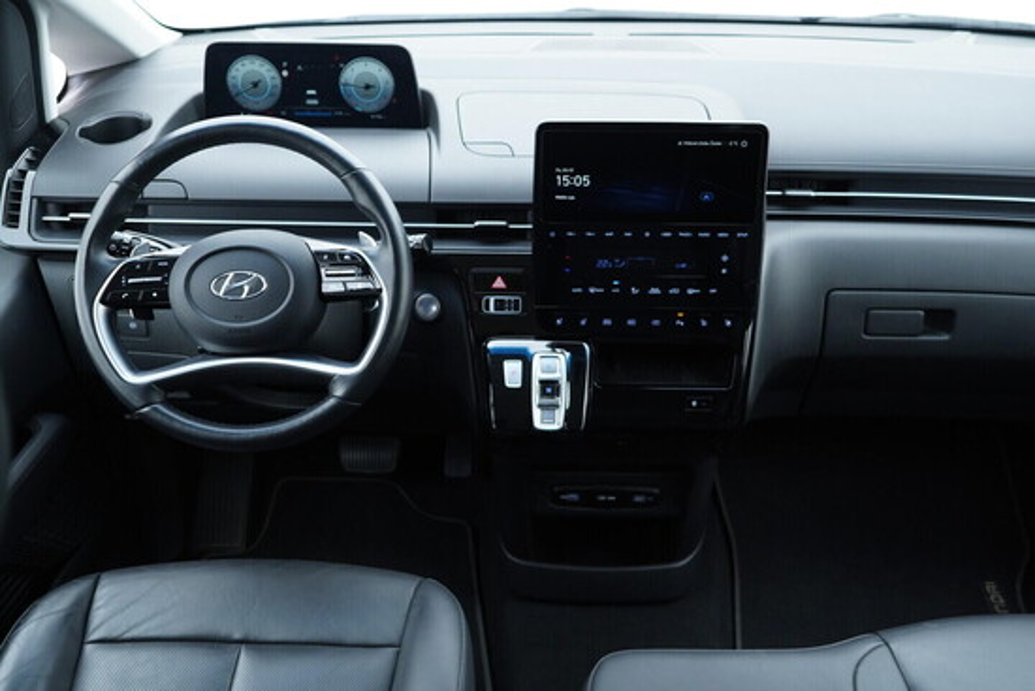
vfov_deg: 36.9
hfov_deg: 53.1
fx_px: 1035
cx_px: 518
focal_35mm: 36
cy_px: 346
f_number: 2.8
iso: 320
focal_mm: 24
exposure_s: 1/40
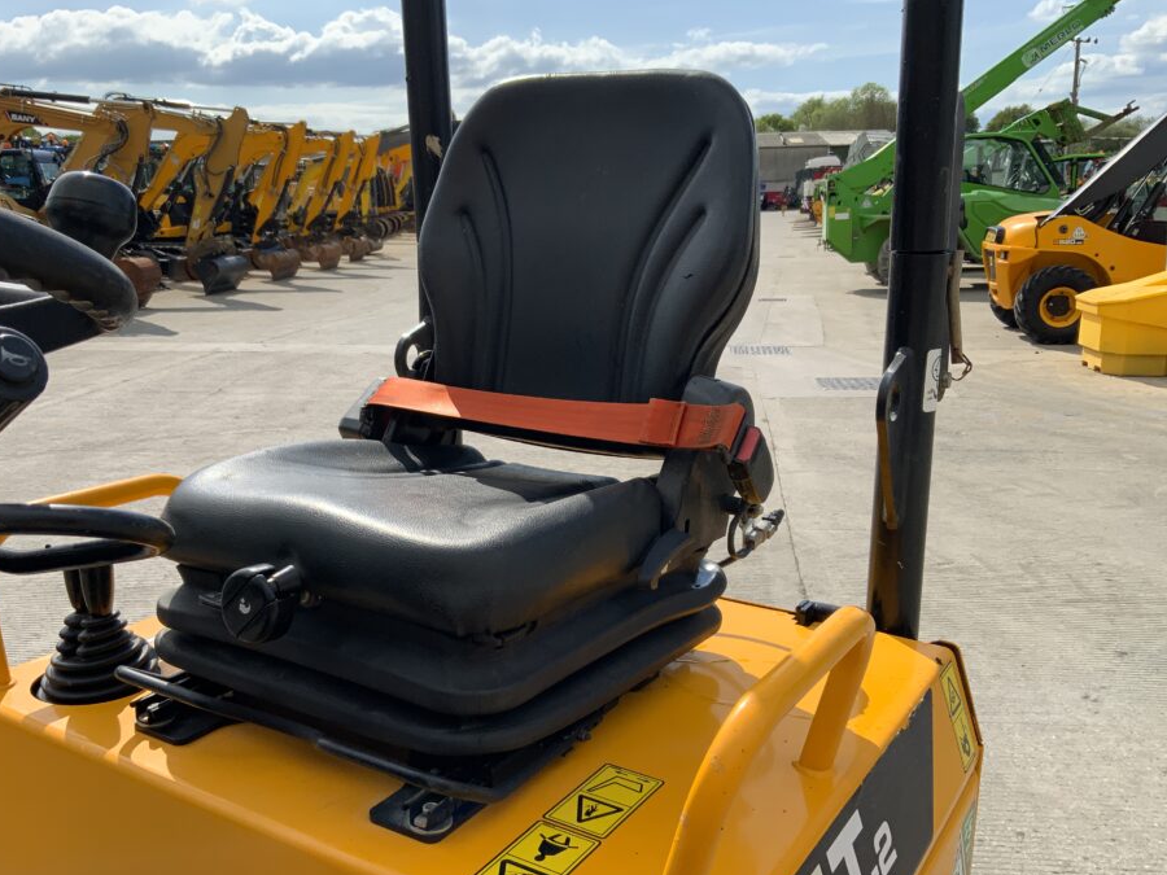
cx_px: 524
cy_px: 455
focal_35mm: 33
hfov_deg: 55.2
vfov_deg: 42.9
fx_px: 1113
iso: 16
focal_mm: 3
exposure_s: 1/2141
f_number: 1.8
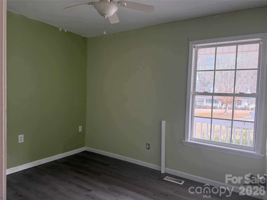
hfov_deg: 71.6
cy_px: 100
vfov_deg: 56.8
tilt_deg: -1.3
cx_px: 134
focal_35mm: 24
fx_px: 185
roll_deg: -1.5
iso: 250
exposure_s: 1/120
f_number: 1.78
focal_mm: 6.76
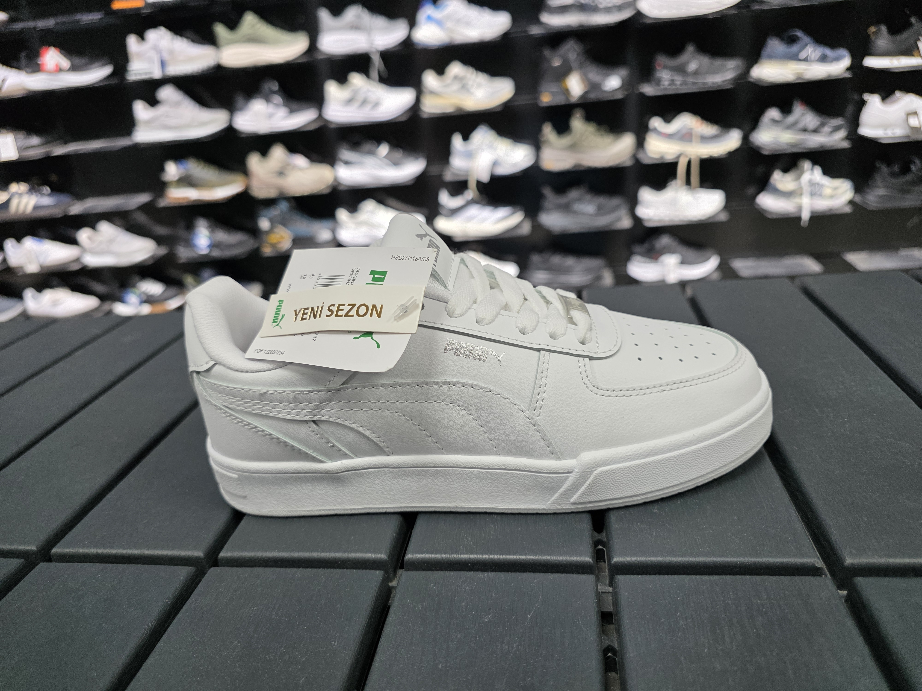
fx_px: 613
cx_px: 461
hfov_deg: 73.9
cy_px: 346
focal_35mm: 23
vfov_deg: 58.9
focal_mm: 6.3
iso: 160
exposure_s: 1/180
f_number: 1.7
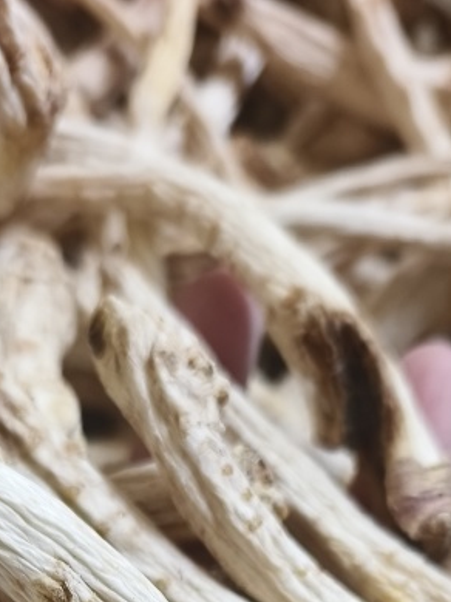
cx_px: 176
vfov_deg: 26.5
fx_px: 1096
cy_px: 762
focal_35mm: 63
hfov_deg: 23.2
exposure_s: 1/100
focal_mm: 5.5
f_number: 1.75
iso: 334
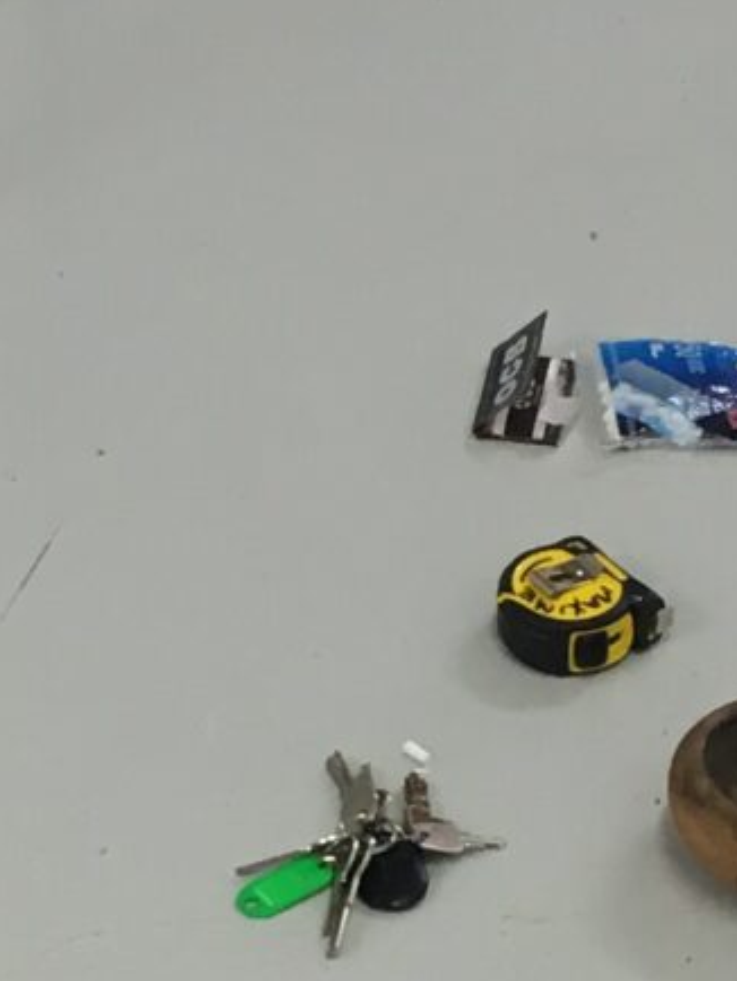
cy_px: 775
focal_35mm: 167
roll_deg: -0.3
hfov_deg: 8.9
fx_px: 4736
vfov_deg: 11.8
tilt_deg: -40.3
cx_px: 302
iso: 40
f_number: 2.2
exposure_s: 1/33
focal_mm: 4.15
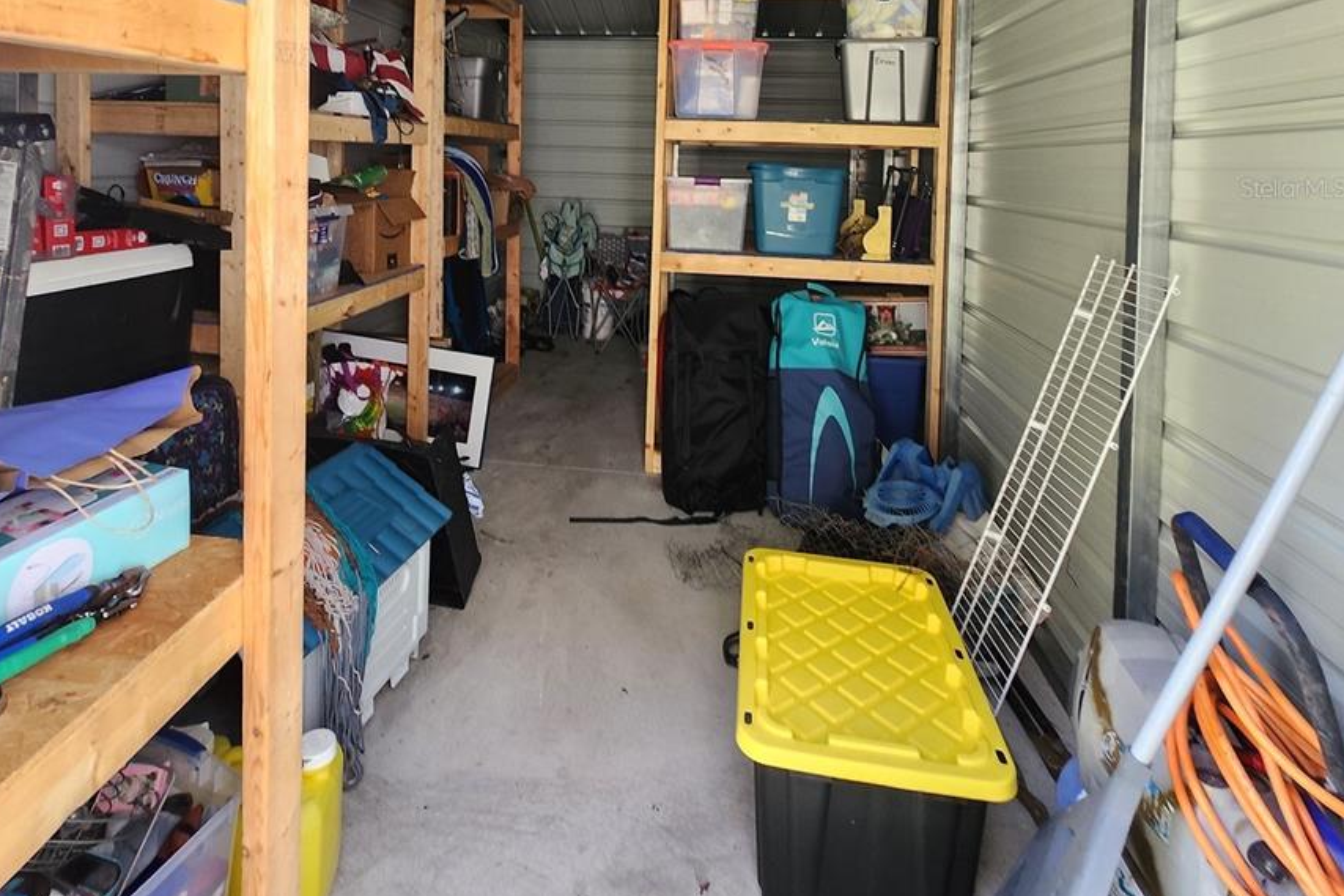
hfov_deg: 86.9
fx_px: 709
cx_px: 644
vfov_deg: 59.8
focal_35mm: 19
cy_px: 187
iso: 100
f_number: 2.2
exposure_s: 1/60
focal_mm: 1.74
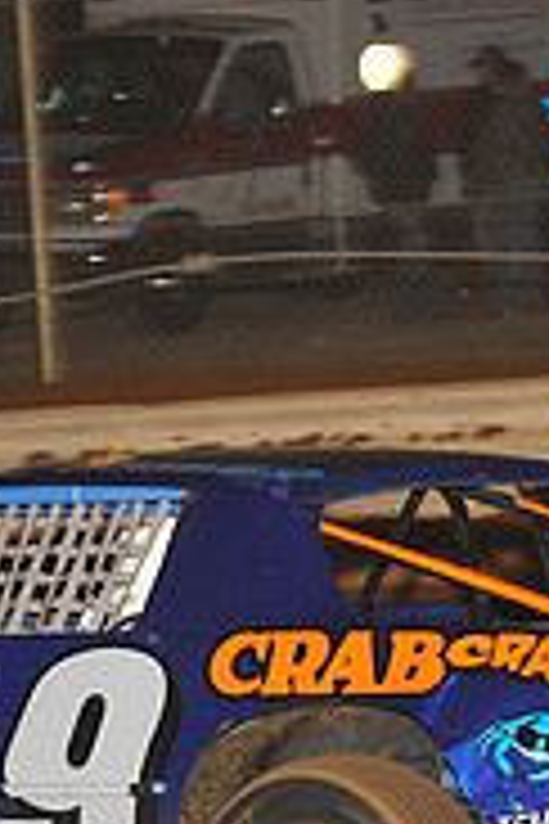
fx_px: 7251
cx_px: 117
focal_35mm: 317
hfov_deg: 4.3
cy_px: 761
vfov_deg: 6.5
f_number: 7.1
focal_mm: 100
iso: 640
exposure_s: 1/250
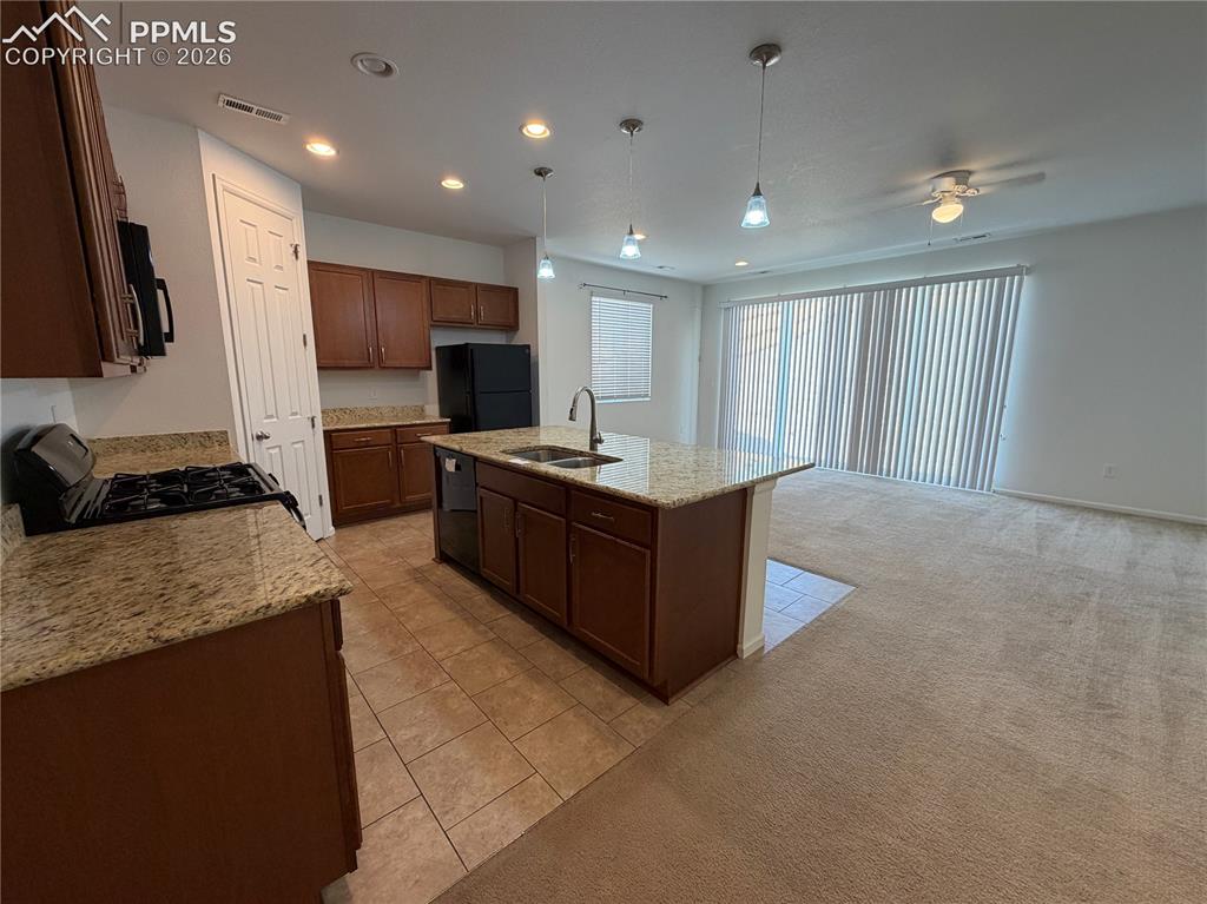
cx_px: 604
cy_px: 452
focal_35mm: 14
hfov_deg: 102.1
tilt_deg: -9.8
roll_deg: +0.3
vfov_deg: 85.6
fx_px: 488
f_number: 2.2
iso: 200
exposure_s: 1/120
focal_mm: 2.22
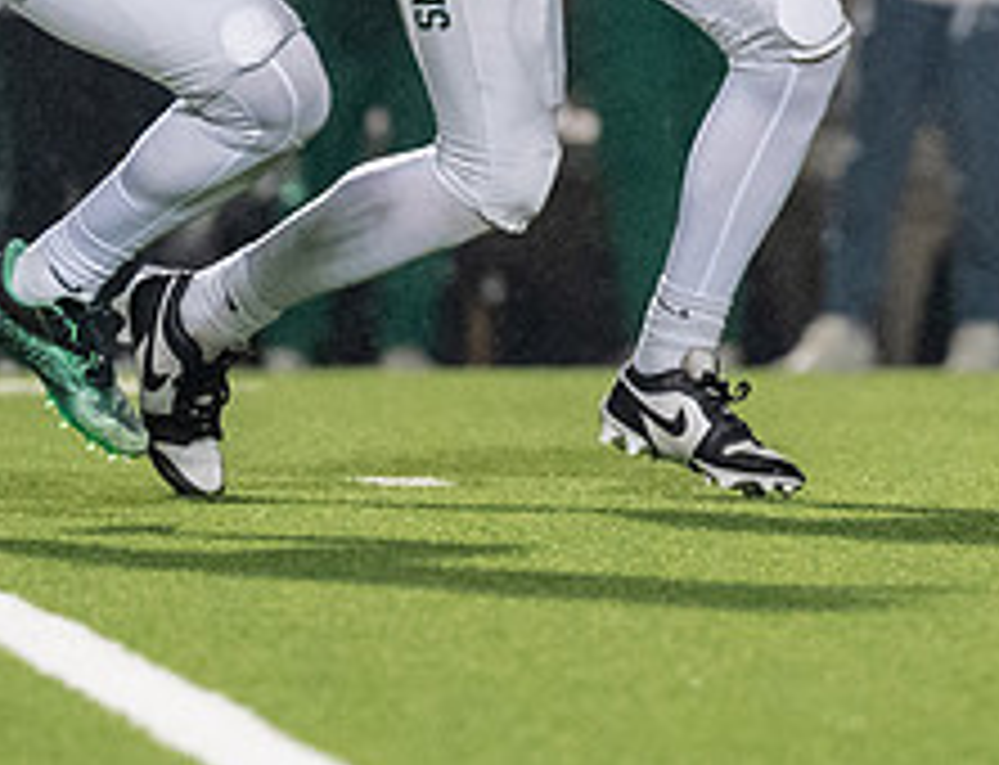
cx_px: 697
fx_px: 26637
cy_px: -3
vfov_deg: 1.6
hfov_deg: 2.1
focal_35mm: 916
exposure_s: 1/1250
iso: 4000
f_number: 2.8
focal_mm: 200
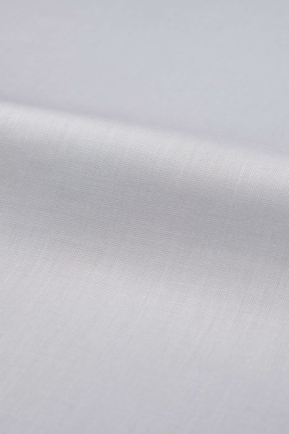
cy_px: 217
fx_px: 1024
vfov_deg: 23.9
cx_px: 144
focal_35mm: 85
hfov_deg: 16.1
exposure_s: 1/100
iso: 160
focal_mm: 85
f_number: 8
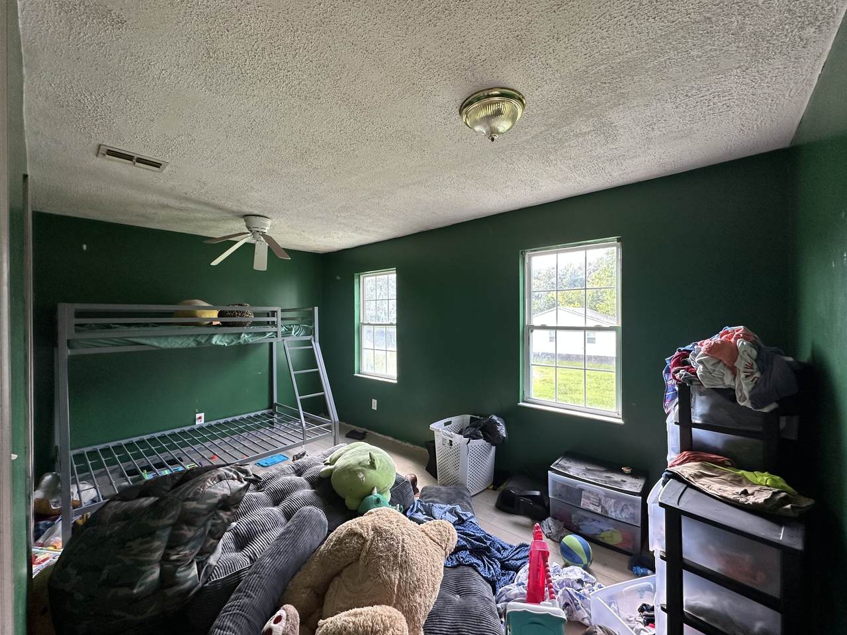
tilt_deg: -0.4
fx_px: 343
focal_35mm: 14
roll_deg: +0.3
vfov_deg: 85.7
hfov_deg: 102.1
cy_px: 318
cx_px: 424
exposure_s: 1/99
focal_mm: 2.22
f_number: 2.2
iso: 160
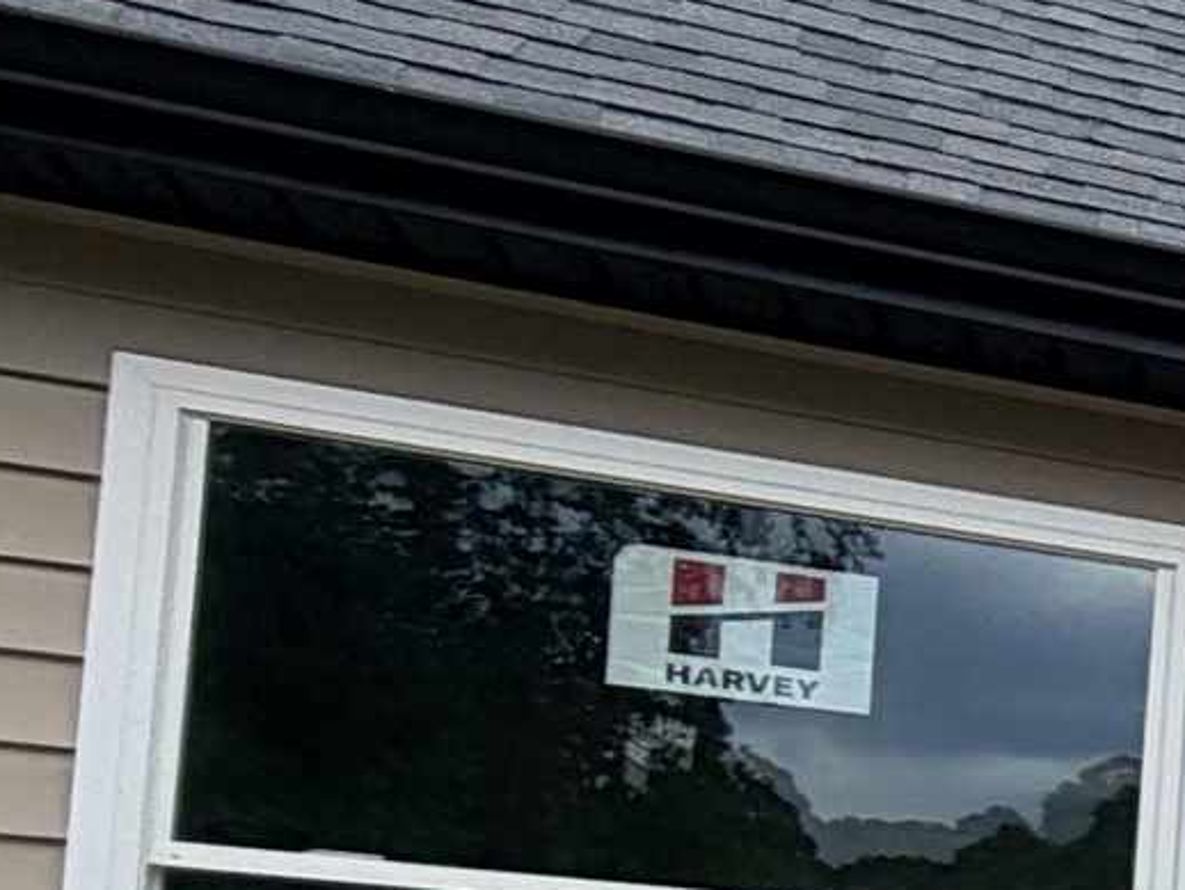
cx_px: 3413
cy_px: 1215
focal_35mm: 83
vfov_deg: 16.6
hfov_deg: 12.1
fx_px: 2843
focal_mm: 2.22
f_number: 2.2
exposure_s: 1/709
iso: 40
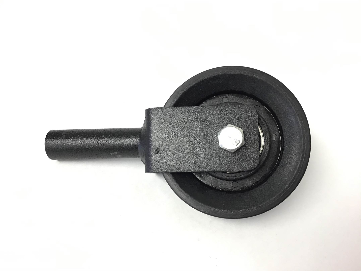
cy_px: 136
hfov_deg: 58.4
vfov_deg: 45.4
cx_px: 180
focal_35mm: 31
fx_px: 323
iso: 50
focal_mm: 3.3
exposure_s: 1/30
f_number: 2.4
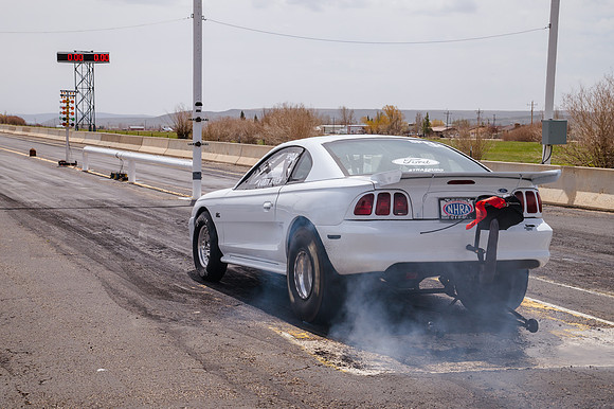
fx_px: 1242
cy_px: 212
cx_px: 284
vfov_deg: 18.7
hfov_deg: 27.8
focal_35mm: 73
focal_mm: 65
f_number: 10
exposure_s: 1/500
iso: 200
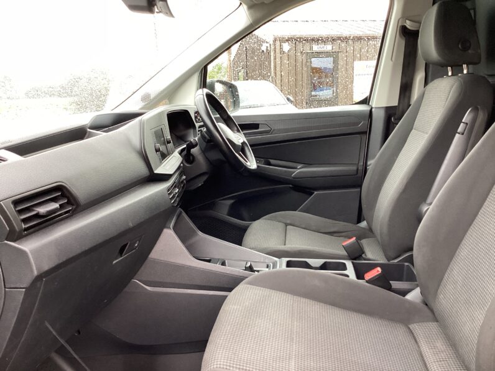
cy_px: 186
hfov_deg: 58.4
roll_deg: +1.5
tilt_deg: -11.6
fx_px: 443
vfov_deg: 45.4
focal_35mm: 31
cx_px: 248
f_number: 2.4
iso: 80
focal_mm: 3.3
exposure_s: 1/120
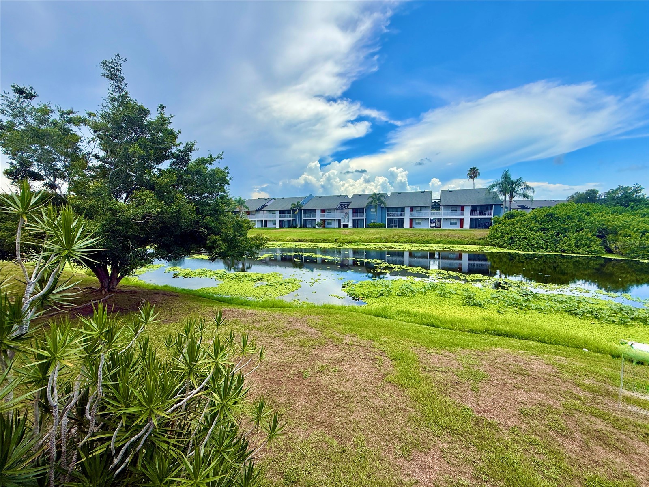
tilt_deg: -5.8
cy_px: 244
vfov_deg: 85.7
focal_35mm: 14
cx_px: 324
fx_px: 262
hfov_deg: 102.1
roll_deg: +0.7
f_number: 2.2
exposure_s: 1/1698
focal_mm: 2.22
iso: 50
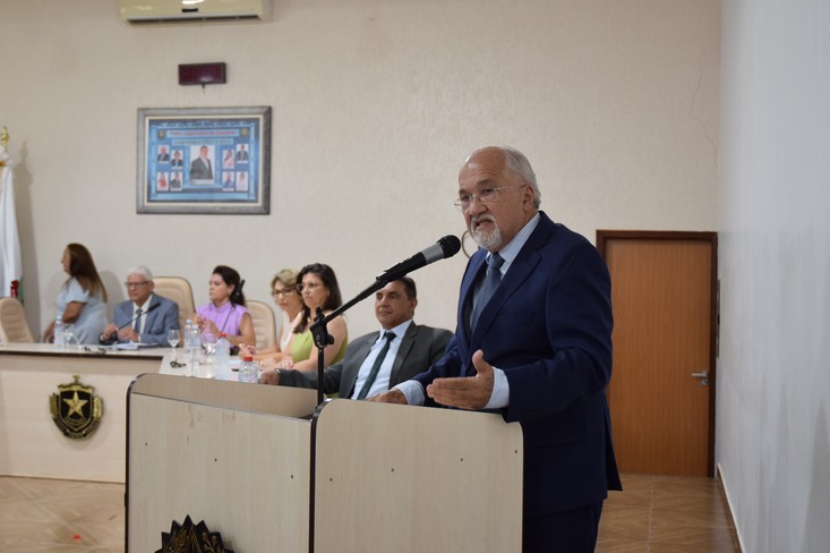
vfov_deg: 28.3
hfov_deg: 41.5
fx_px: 1095
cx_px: 417
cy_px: 276
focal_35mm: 48
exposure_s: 1/60
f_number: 4
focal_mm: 31
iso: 560
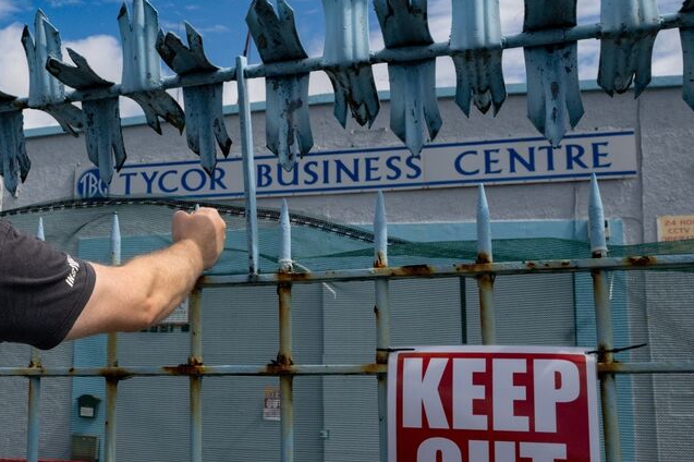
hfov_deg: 39.1
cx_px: 160
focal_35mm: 49
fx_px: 944
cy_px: 258
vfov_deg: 27.5
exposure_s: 1/500
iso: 320
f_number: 11
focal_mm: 26
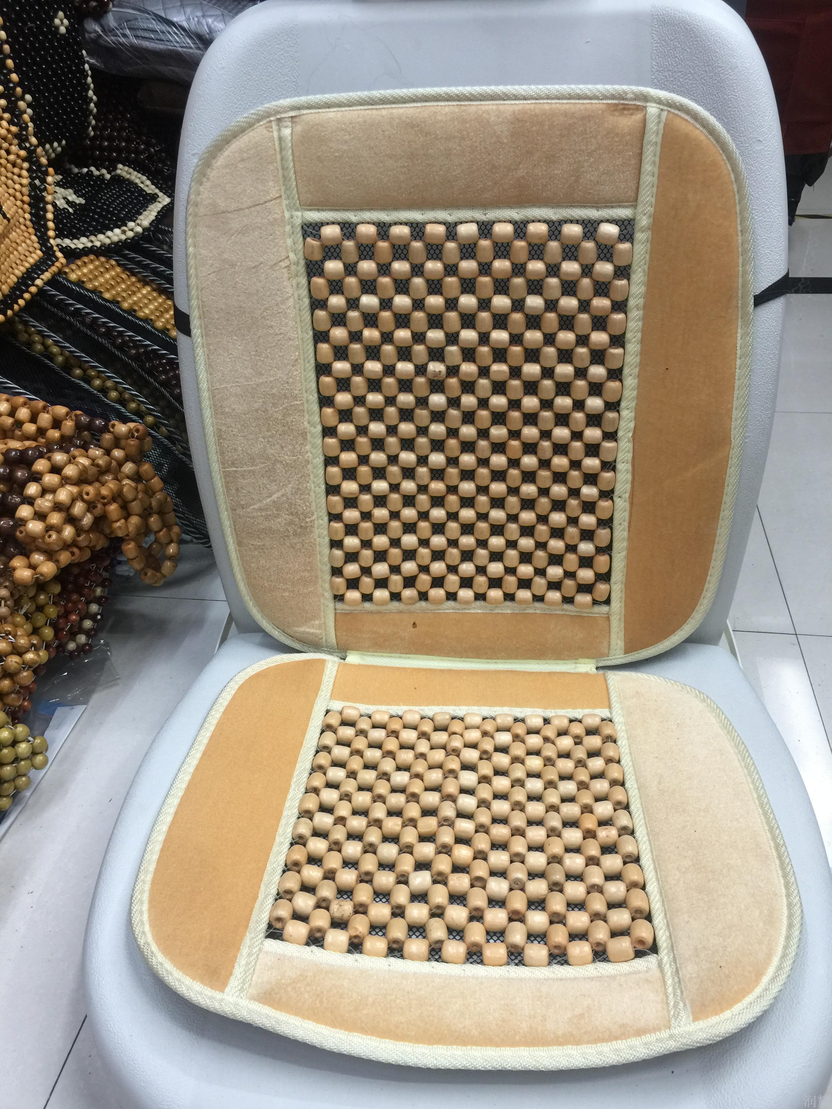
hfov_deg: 48.2
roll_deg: +2.3
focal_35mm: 29
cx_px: 416
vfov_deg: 61.7
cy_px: 554
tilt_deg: -33.2
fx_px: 929
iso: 64
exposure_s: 1/17
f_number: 2.2
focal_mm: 4.15
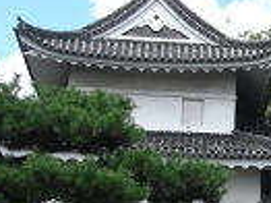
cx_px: 354
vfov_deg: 8.5
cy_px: 201
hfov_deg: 11.1
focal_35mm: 174
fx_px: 1361
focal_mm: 9.5
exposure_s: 1/250
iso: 64
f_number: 3.7
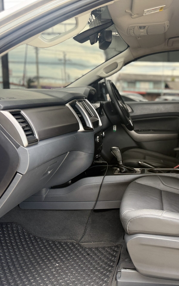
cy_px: 143
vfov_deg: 56.7
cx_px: 160
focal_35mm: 34
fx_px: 265
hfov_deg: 35.2
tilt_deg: -9.3
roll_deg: -1.4
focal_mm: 6.76
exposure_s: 1/121
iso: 160
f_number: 1.78
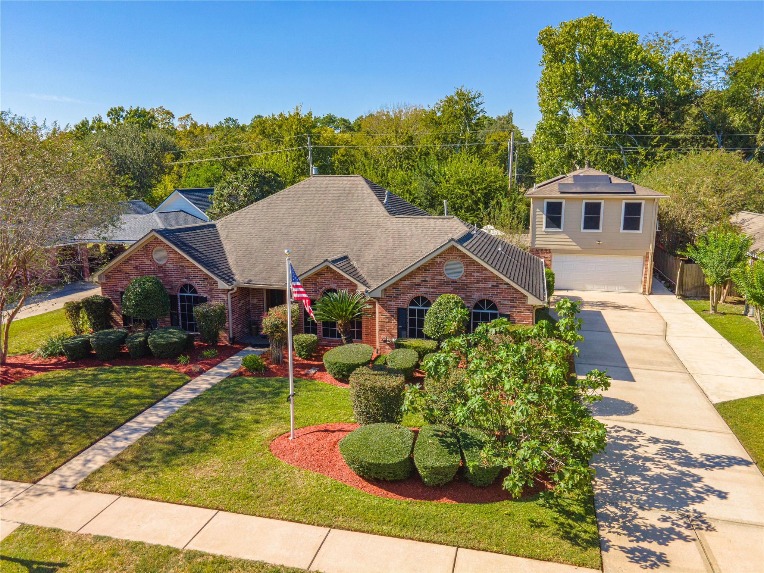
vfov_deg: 56.8
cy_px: 286
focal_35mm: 24
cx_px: 382
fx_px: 530
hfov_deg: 71.6
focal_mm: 4.5
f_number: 2.8
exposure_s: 1/640
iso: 100
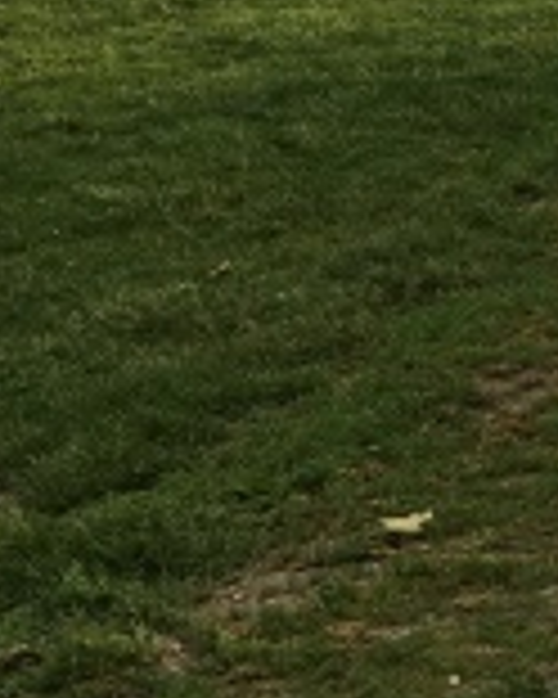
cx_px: 1382
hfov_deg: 10.9
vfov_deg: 15.9
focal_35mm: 117
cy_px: -86
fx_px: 2415
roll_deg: +0.0
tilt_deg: -2.7
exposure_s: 1/345
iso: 25
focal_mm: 4.15
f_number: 2.2
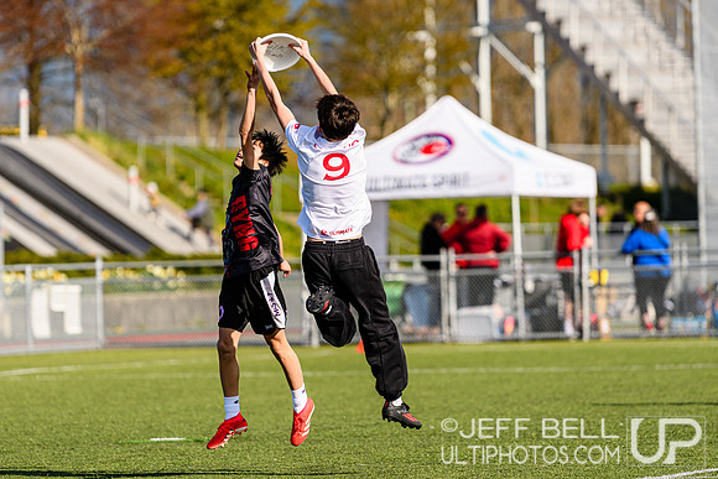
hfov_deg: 6.9
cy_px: 240
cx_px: 359
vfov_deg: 4.6
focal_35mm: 300
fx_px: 5984
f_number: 3.2
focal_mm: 200
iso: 160
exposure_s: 1/2500
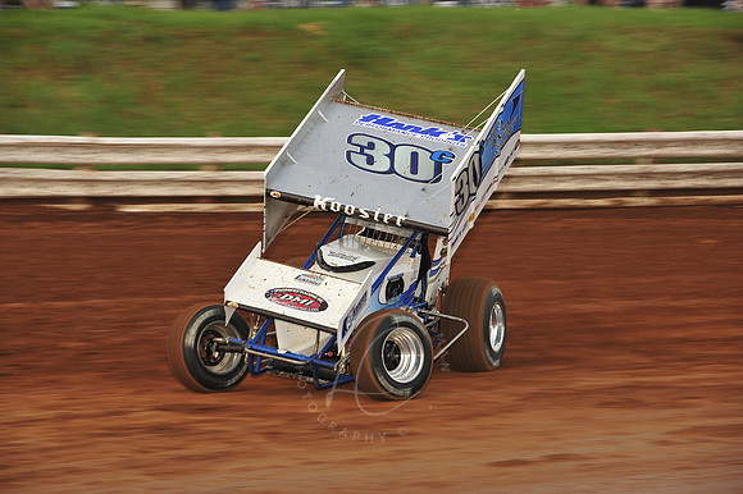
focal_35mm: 145
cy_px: 247
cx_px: 372
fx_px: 2991
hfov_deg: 14.2
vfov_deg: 9.5
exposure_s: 1/320
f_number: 8
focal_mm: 145
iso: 640
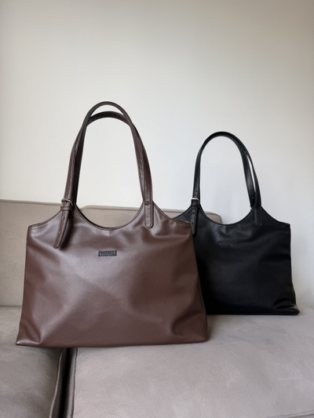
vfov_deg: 71.6
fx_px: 290
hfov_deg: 56.8
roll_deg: -2.9
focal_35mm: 24
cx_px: 157
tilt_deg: +0.7
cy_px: 209
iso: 64
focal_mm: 6.76
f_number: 1.78
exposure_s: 1/121
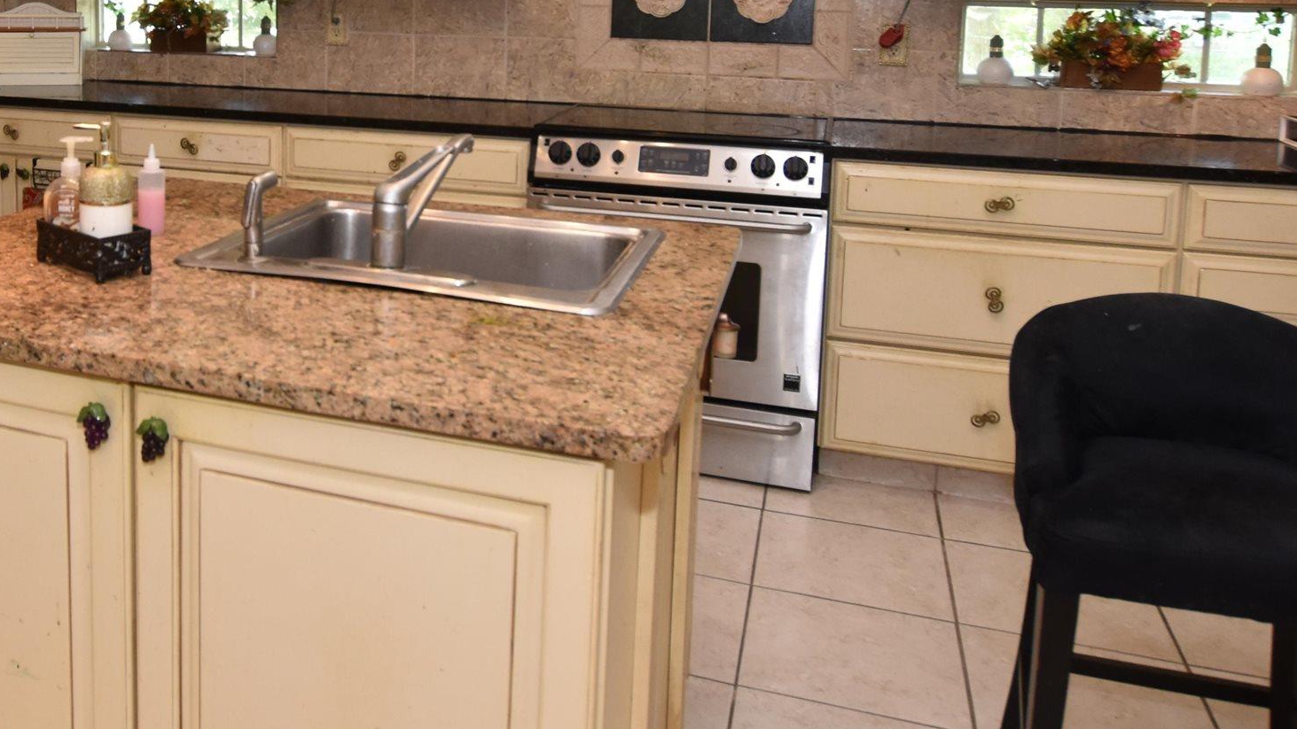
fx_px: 1135
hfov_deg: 56.5
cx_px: 323
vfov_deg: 33.8
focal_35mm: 33
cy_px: 81
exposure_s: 1/60
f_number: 5
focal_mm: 10
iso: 640
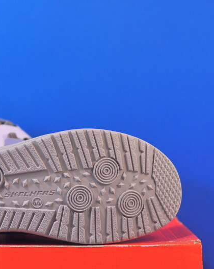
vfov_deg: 18.0
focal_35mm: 107
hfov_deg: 14.3
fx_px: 848
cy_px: 135
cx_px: 26
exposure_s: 1/320
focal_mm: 50
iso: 250
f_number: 2.5
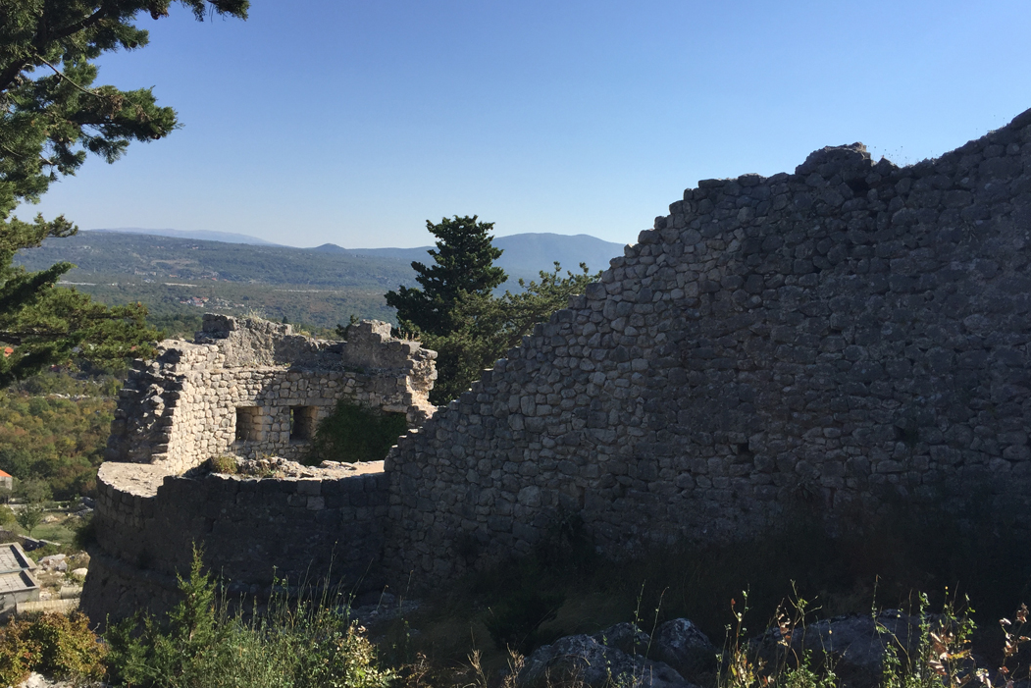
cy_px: 350
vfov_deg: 42.3
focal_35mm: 31
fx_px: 888
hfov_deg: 60.3
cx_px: 521
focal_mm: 4.15
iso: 32
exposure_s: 1/1980
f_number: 2.2
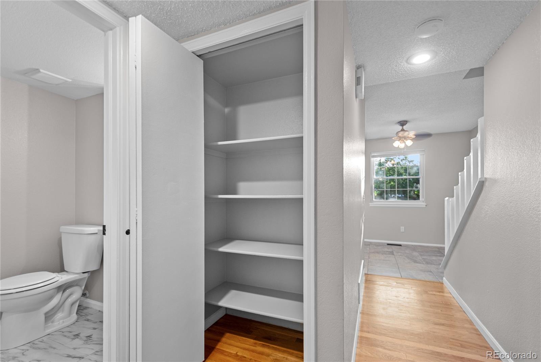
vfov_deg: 77.4
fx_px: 226
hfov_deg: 100.3
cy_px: 181
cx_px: 270
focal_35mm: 15
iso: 200
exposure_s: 1/5
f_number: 3.5
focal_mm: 10
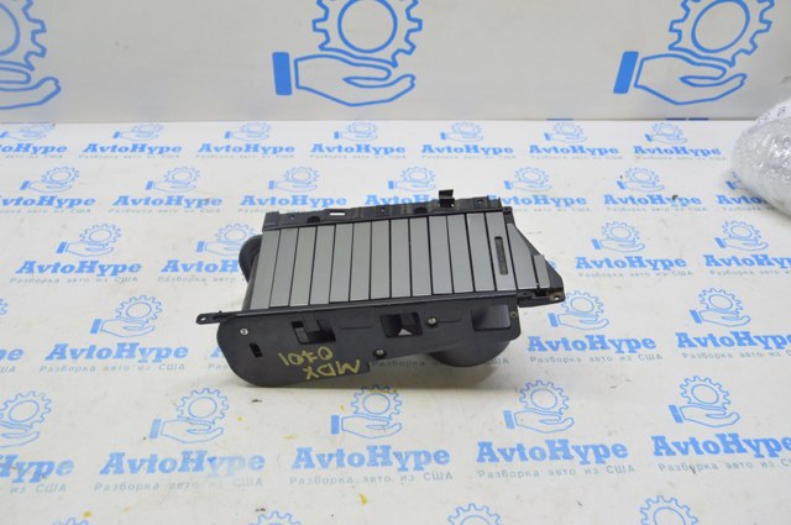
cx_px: 396
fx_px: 724
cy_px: 262
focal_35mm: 33
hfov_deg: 57.3
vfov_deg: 39.9
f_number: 5.6
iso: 400
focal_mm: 22
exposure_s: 1/20
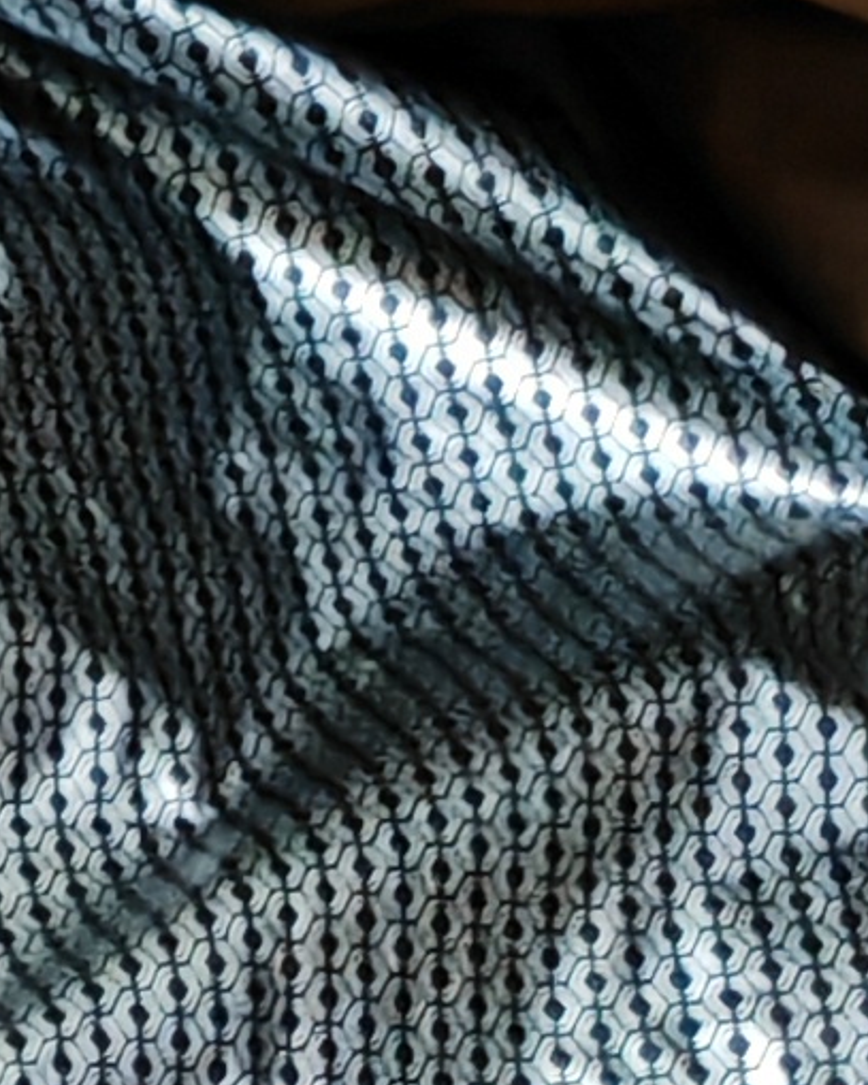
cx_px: -2276
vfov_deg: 8.6
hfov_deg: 6.3
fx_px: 6810
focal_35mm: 212
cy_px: 2242
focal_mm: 5.52
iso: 1250
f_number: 1.9
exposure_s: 1/89
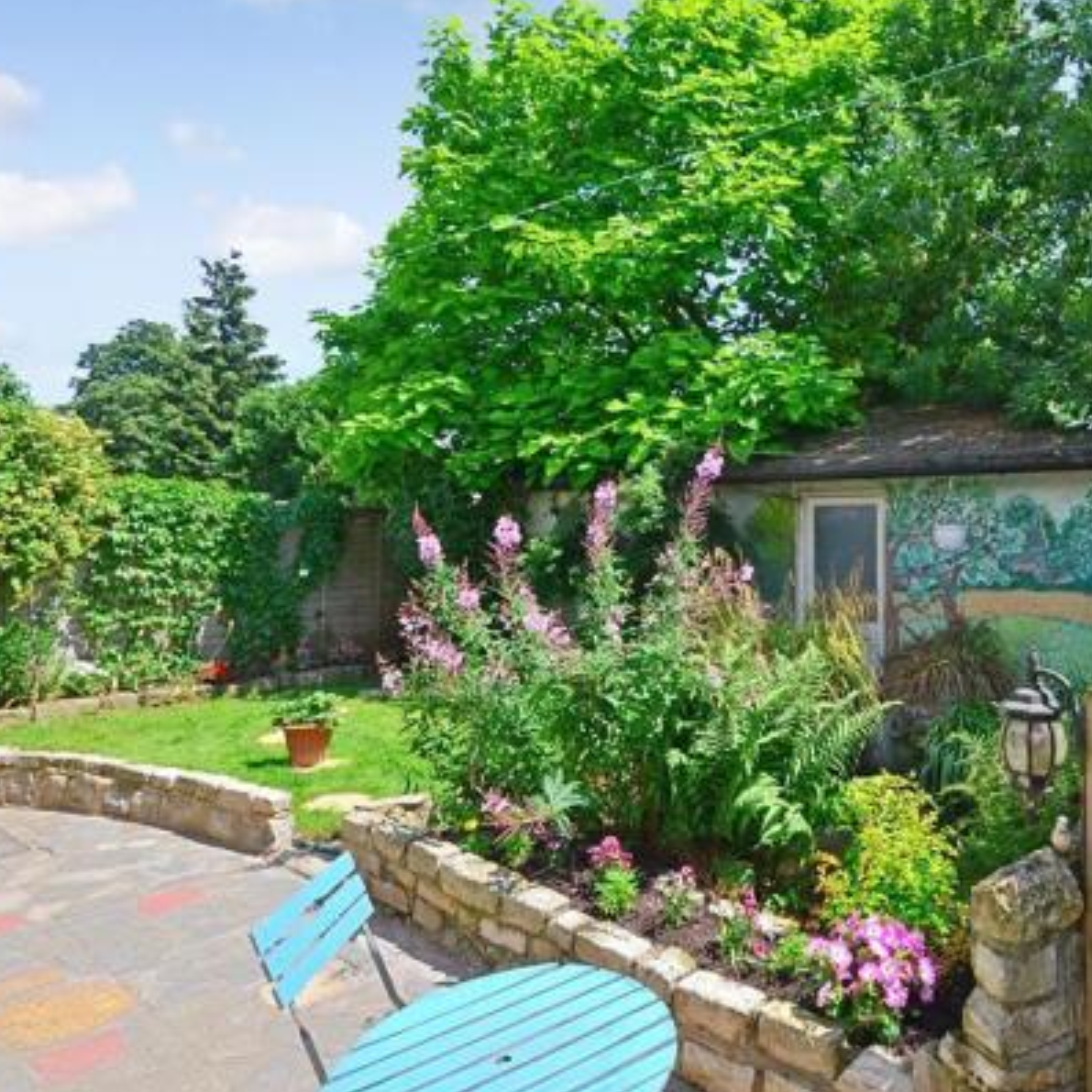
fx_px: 749
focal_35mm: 21
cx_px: 820
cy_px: 523
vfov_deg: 72.1
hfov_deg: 67.5
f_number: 10
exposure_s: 1/200
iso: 200
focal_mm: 10
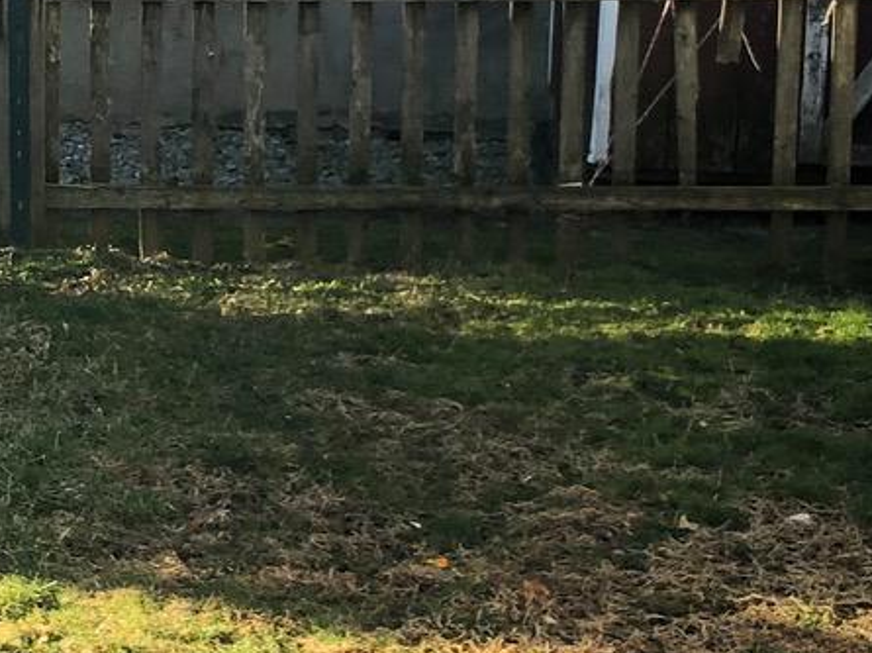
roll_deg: -0.9
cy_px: 41
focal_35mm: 129
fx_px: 3247
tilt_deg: -8.6
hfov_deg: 14.7
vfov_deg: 11.4
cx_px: -219
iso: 20
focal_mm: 4
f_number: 1.8
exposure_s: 1/217
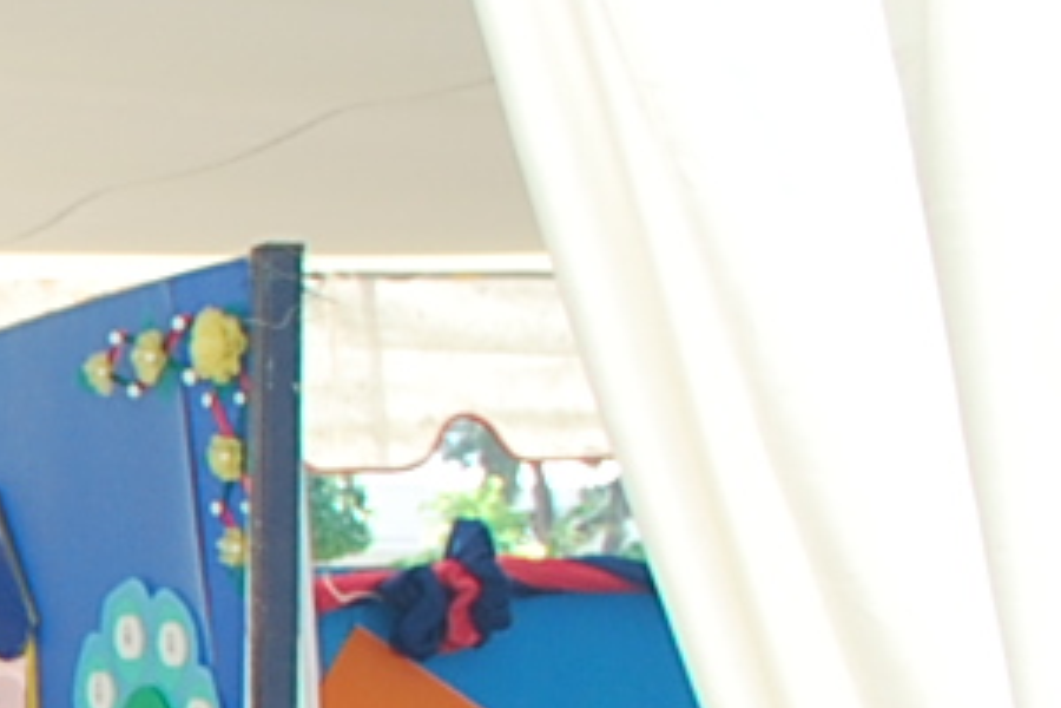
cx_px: -2306
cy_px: 1197
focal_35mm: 213
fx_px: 6277
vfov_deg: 6.3
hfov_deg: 8.0
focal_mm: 22
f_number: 9
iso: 200
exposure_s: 1/30
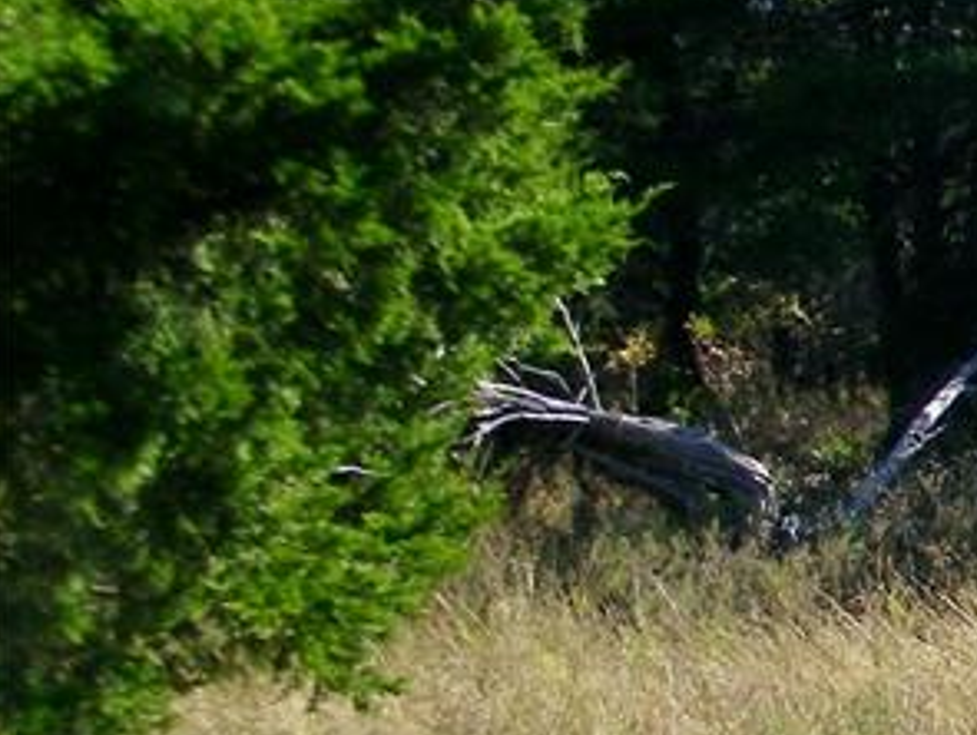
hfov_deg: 16.3
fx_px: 2939
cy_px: 560
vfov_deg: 14.2
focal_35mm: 104
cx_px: 1686
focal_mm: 5.4
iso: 80
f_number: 7.2
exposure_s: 1/200
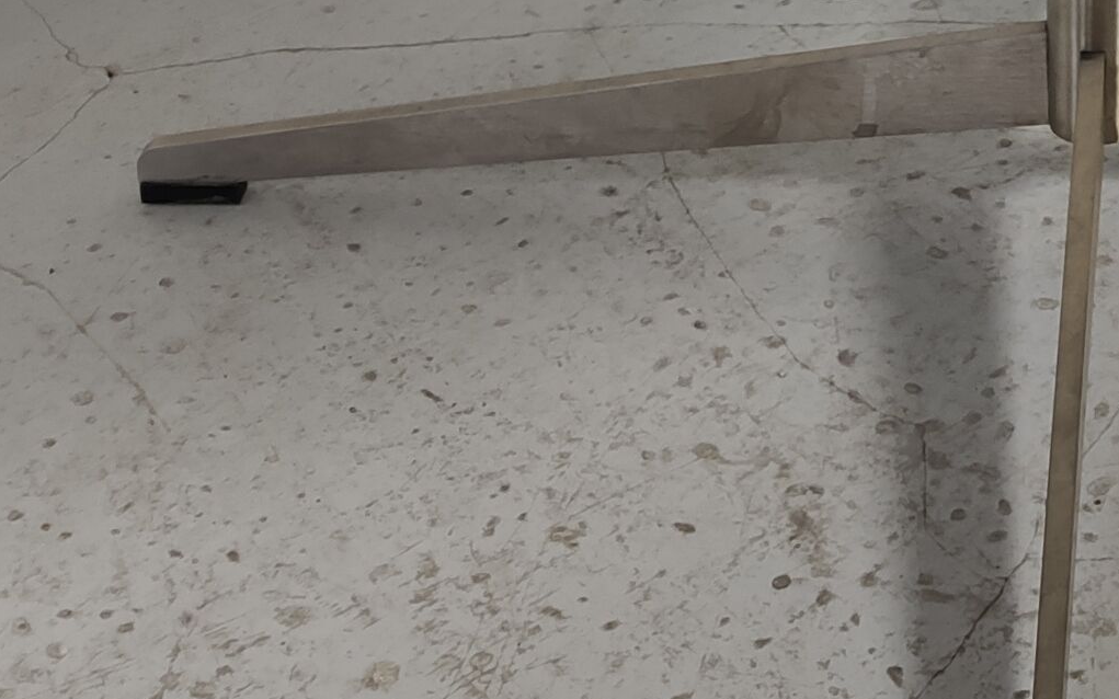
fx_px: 3293
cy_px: -499
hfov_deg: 18.3
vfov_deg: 11.4
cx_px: 1328
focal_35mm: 108
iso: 155
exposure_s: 1/100
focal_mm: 4.75
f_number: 1.75
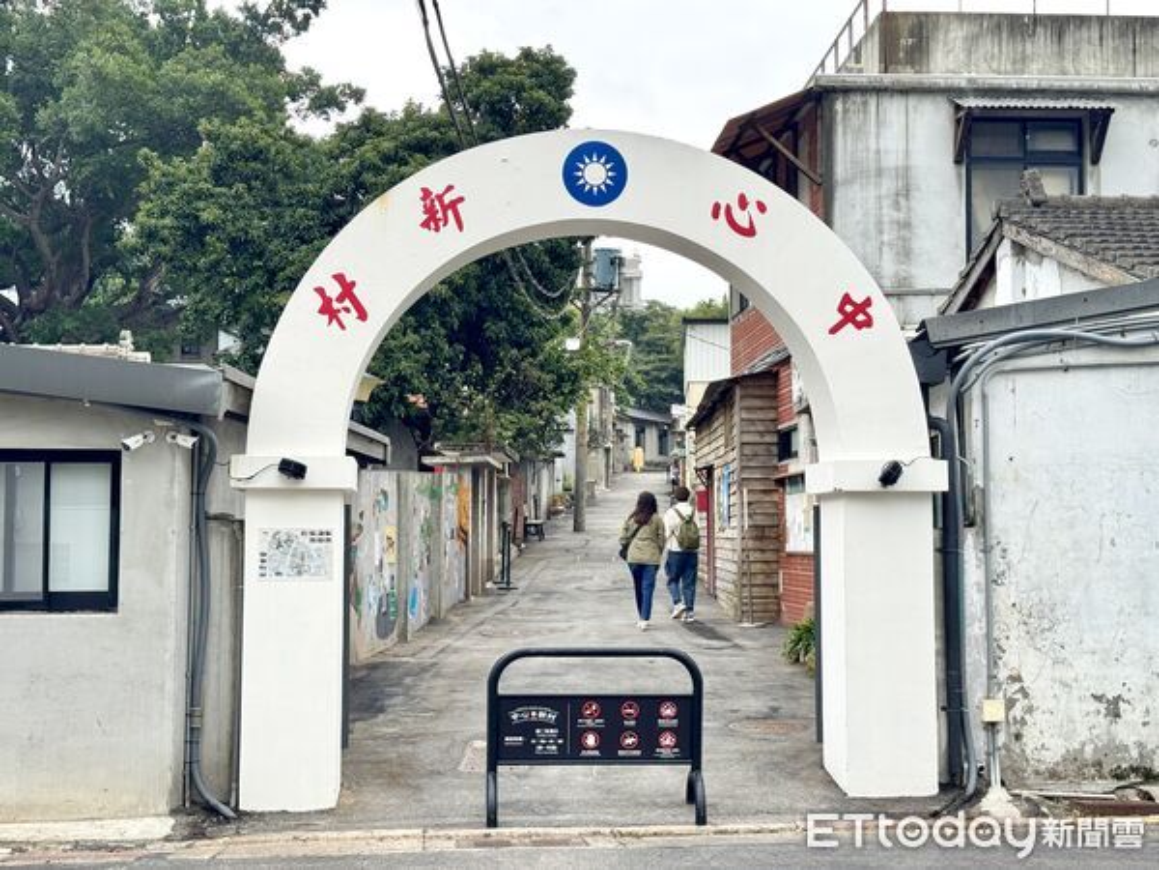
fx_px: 1607
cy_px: 435
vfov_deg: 30.3
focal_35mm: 48
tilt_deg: +3.3
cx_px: 580
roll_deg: -0.5
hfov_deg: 39.7
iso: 64
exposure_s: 1/312
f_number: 1.78
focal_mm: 6.76
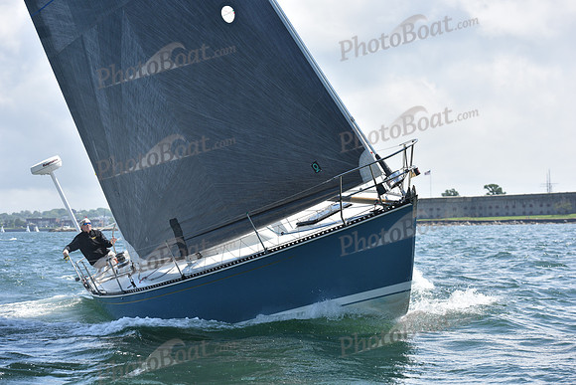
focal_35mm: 98
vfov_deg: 14.0
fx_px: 1568
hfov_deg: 20.8
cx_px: 288
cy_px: 192
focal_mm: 98
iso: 250
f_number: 5.6
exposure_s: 1/1250
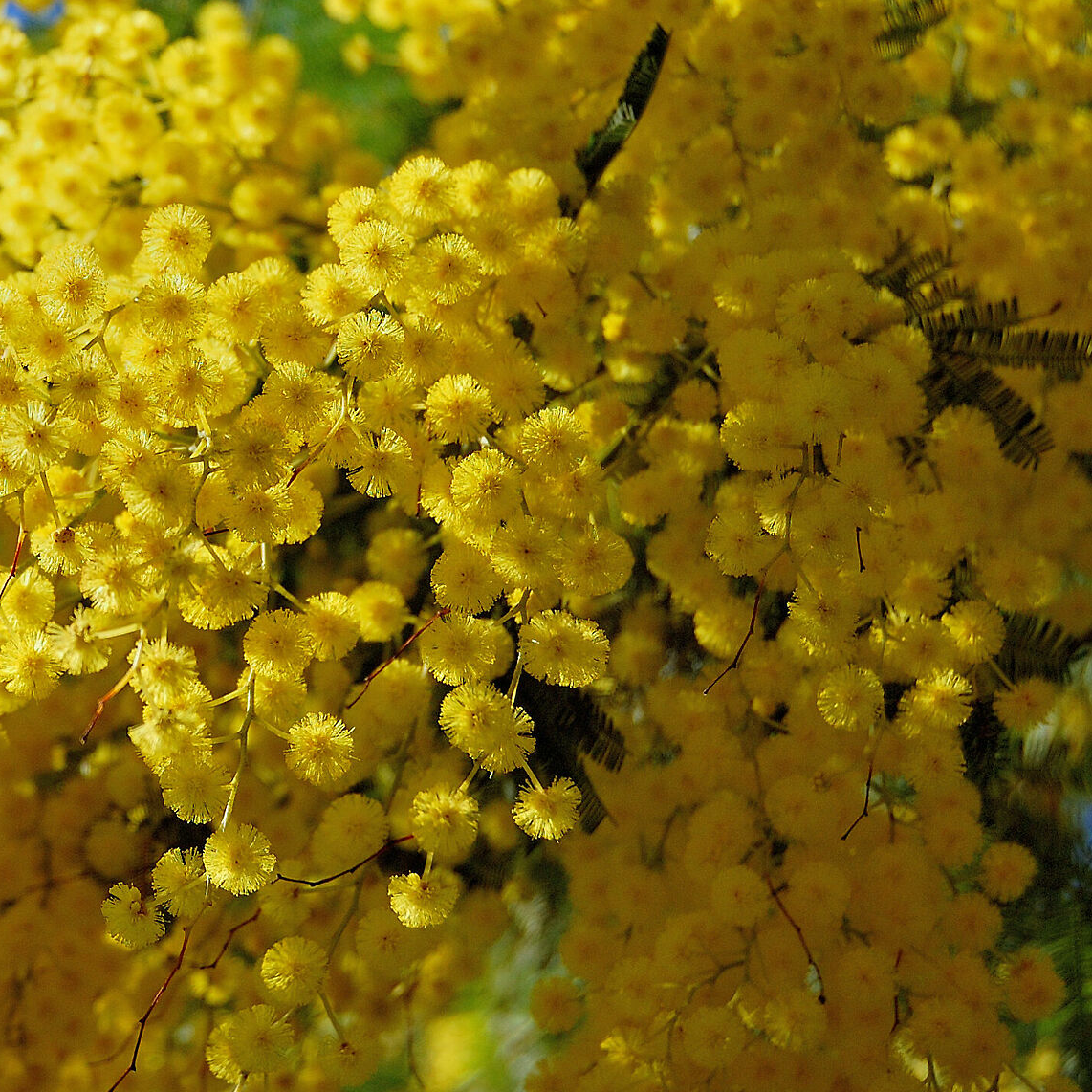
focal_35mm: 91
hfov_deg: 18.6
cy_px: 356
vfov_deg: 19.0
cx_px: -11
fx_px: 3248
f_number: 4.5
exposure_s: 1/2000
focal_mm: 34
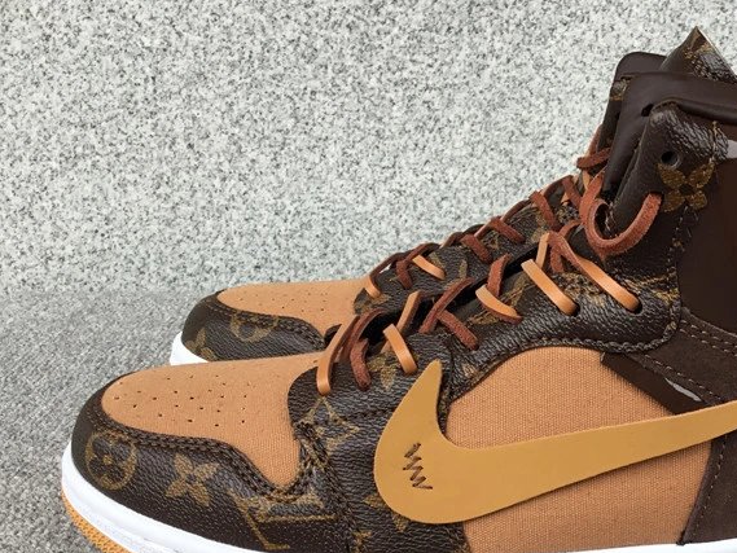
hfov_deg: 38.1
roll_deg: -0.5
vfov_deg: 29.5
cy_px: 372
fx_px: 1043
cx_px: 540
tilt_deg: -19.2
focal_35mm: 49
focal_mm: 3.3
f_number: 2.4
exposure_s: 1/116
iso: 25
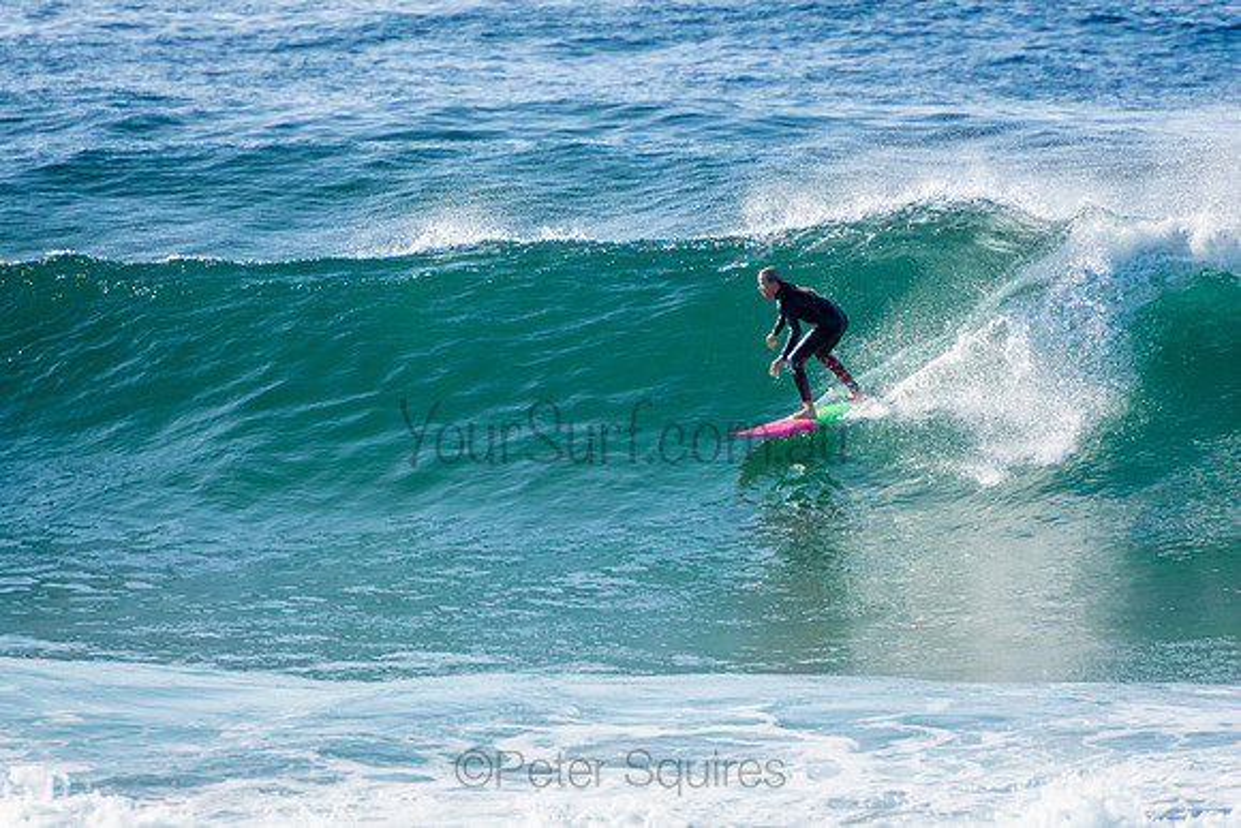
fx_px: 20687
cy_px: 414
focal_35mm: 600
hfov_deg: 3.4
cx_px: 620
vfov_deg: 2.3
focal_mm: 400
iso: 360
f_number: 5.6
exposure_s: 1/2000
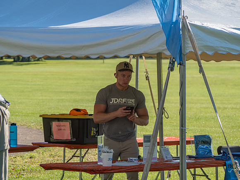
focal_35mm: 222
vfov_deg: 6.7
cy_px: 90
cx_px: 120
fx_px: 1539
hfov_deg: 8.9
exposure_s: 1/500
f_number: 7.1
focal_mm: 111
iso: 200
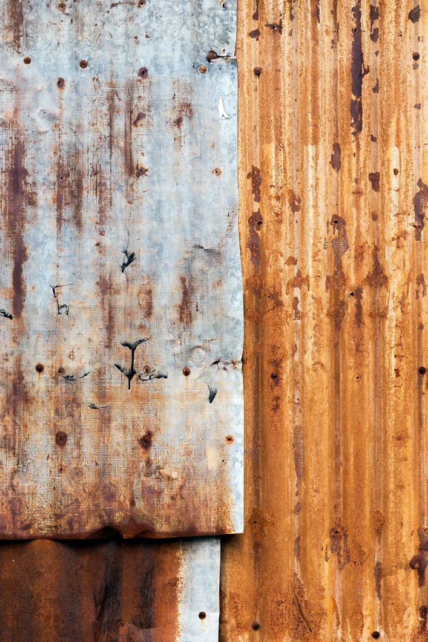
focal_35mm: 181
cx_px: 127
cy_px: 319
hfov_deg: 7.6
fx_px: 3229
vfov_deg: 11.4
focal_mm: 120
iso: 200
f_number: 5.6
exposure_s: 1/640
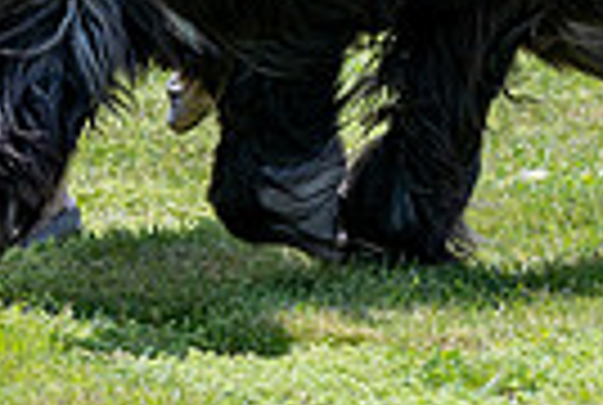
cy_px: -272
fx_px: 9669
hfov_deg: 3.6
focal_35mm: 576
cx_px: 161
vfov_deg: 2.4
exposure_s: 1/1000
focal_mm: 104
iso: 100
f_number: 3.5
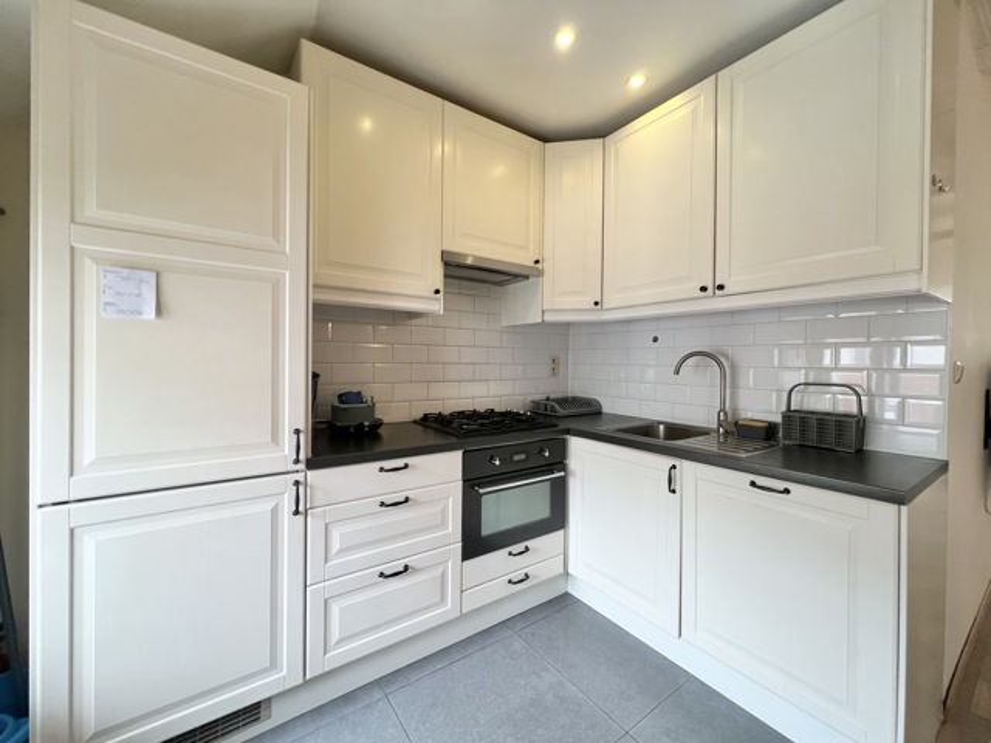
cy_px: 372
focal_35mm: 13
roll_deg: -0.8
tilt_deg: -2.3
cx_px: 496
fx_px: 372
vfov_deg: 89.9
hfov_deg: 106.2
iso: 125
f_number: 1.8
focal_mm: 1.57
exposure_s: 1/100
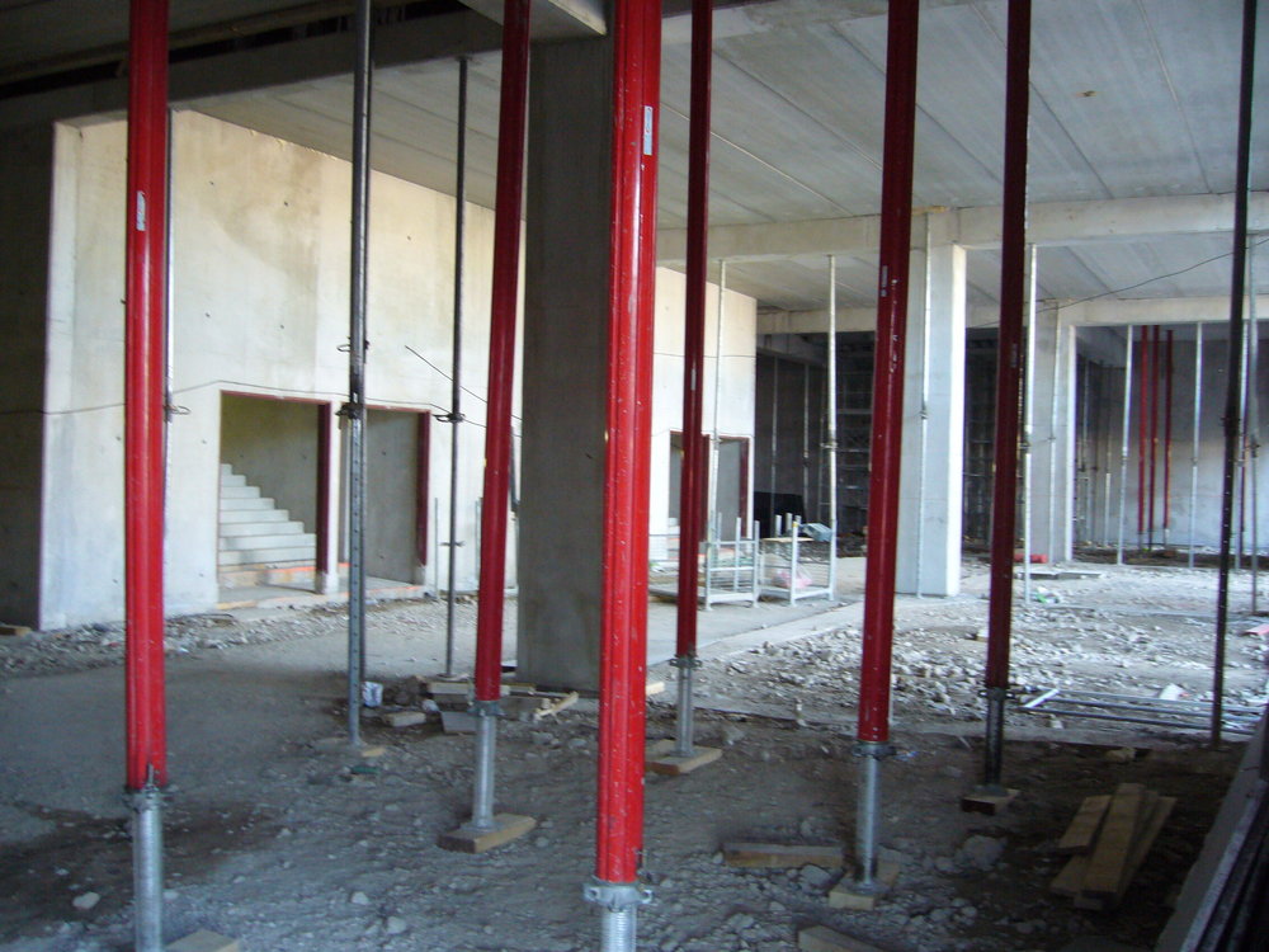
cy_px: 476
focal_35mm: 35
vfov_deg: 40.7
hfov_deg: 52.6
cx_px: 634
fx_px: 1283
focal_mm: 5.8
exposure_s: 1/15
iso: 200
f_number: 2.8
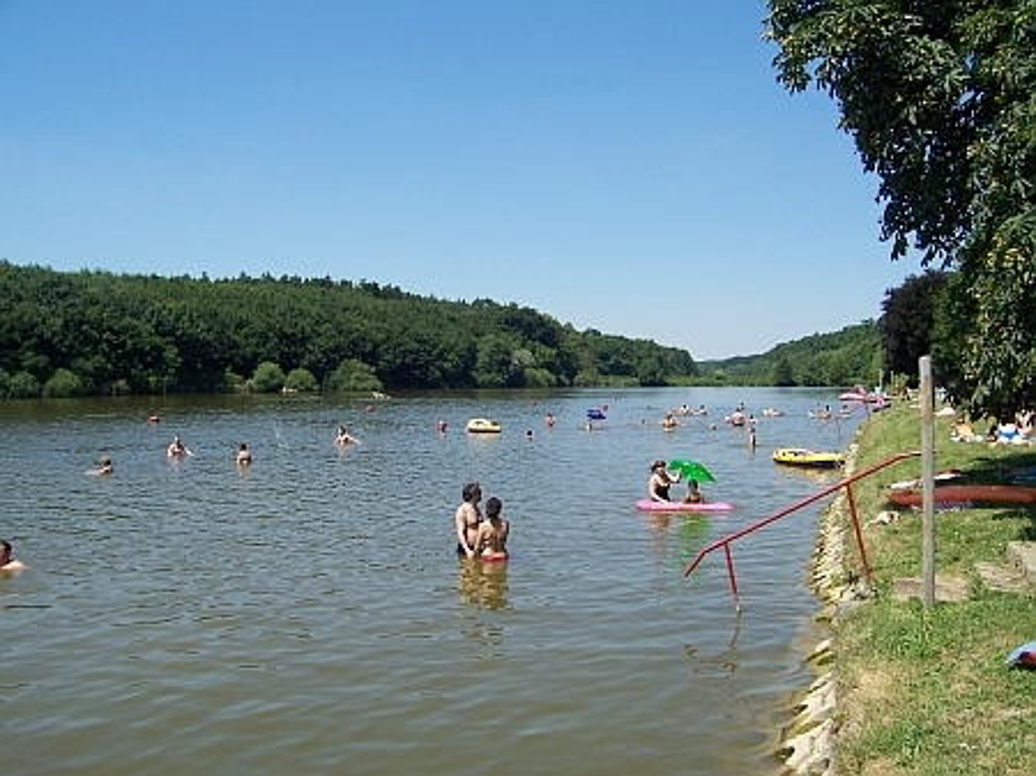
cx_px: 518
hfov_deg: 54.0
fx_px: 1017
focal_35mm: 34
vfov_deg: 41.8
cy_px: 388
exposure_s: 1/500
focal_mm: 5.6
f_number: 5.6
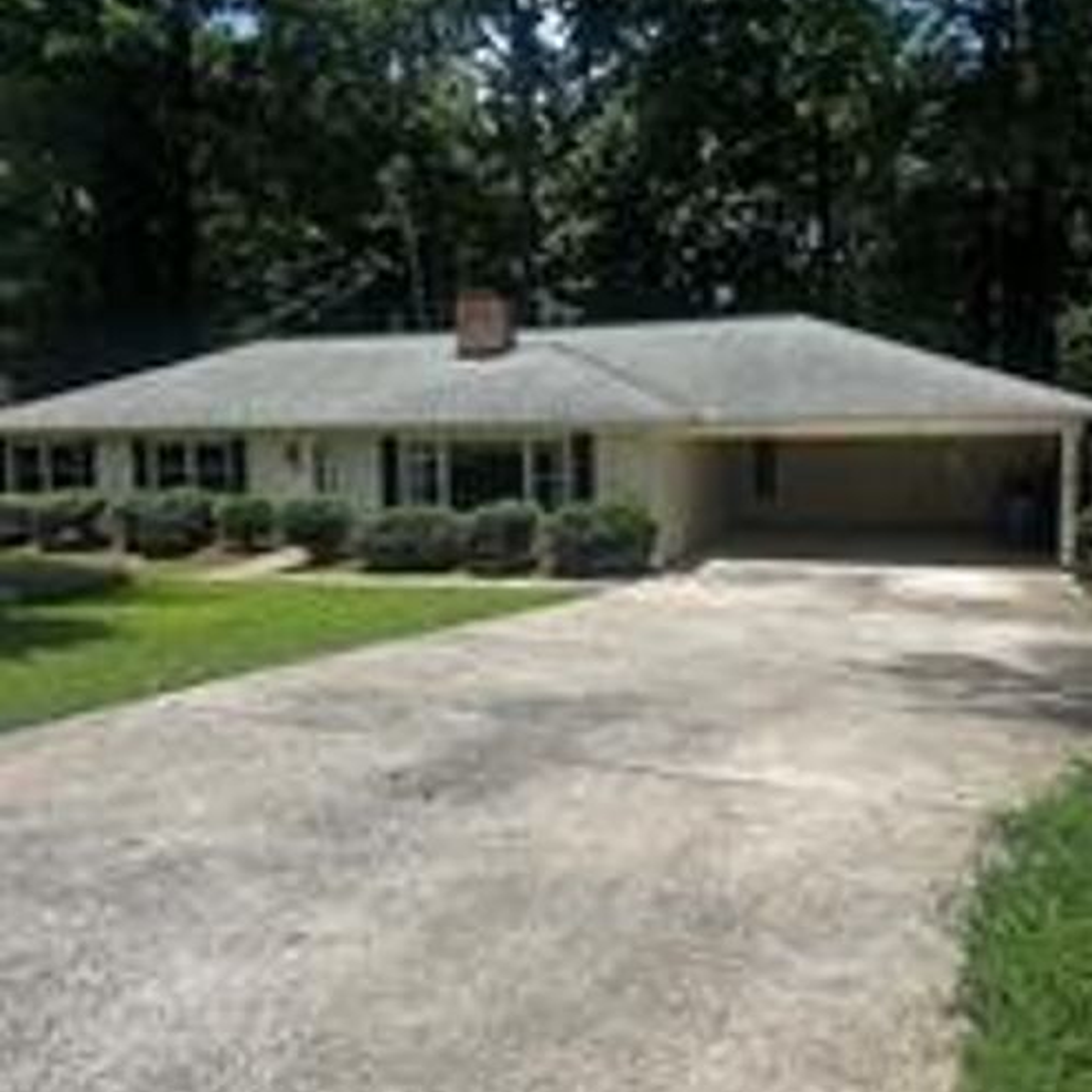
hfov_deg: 52.5
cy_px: 500
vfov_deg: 52.5
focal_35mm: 31
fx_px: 1106
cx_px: 549
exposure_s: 1/3968
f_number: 1.5
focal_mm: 5.7
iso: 50
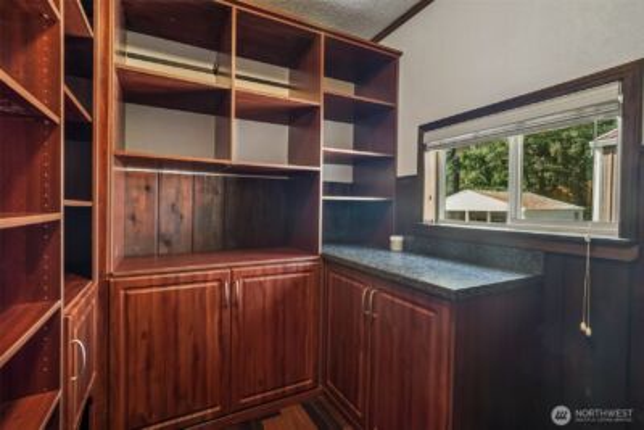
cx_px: 322
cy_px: 215
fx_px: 286
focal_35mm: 16
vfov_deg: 73.8
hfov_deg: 96.7
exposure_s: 1/10
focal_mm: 16
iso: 1600
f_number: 8
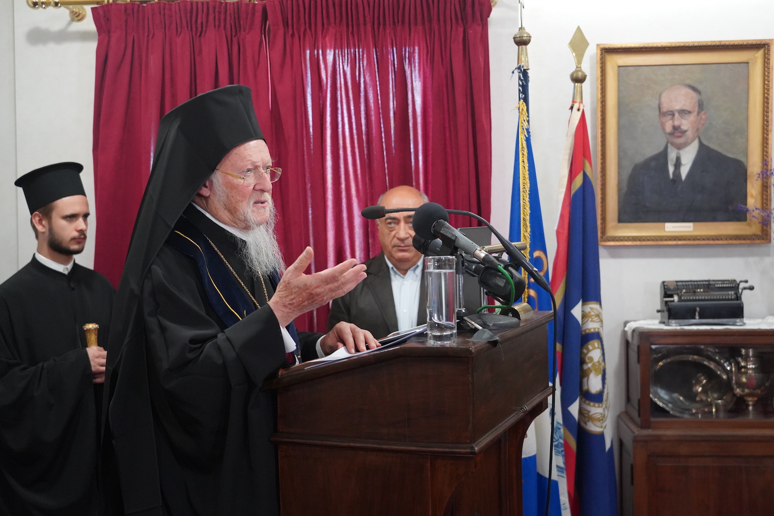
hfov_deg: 43.6
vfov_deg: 29.9
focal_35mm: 45
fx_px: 967
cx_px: 387
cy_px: 258
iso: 6400
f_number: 4
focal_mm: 45
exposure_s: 1/160
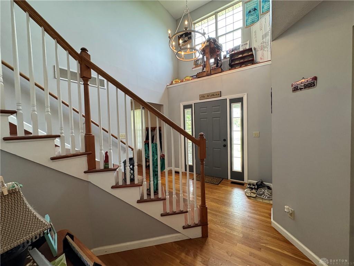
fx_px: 143
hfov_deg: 102.1
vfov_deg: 85.7
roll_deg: +1.5
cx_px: 177
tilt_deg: -2.6
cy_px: 133
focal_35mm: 14
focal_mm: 2.22
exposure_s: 1/120
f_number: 2.2
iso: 250
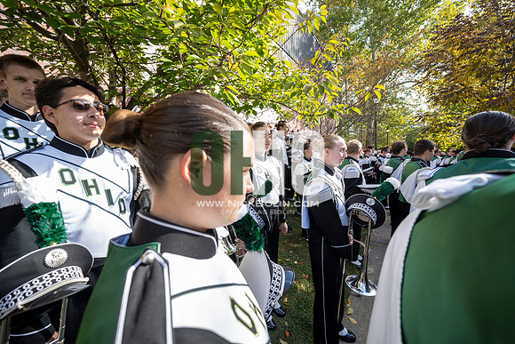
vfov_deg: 81.2
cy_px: 172
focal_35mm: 14
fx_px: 200
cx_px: 258
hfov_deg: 104.2
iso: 320
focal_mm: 14
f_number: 4.5
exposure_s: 1/500
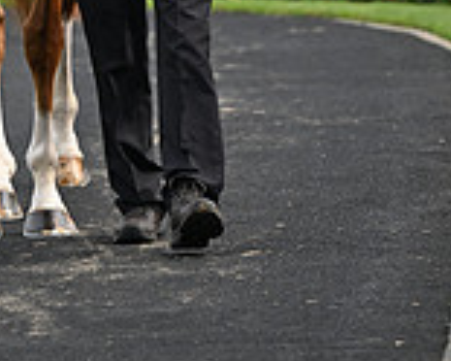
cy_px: -274
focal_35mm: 546
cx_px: 96
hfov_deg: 3.5
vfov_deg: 2.8
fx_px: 7288
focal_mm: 200
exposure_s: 1/2500
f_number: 4.5
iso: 800
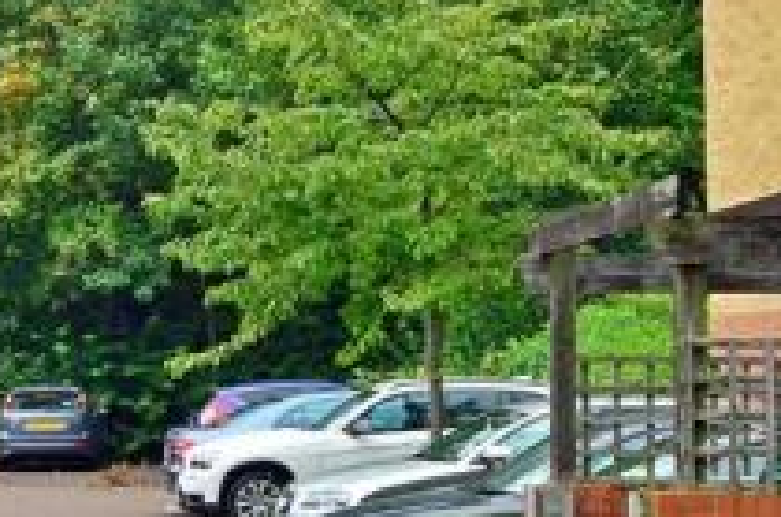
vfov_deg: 11.2
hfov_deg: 15.9
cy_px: 175
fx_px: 2641
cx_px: -253
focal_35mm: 122
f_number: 25
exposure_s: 1/20
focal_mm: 26
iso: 400
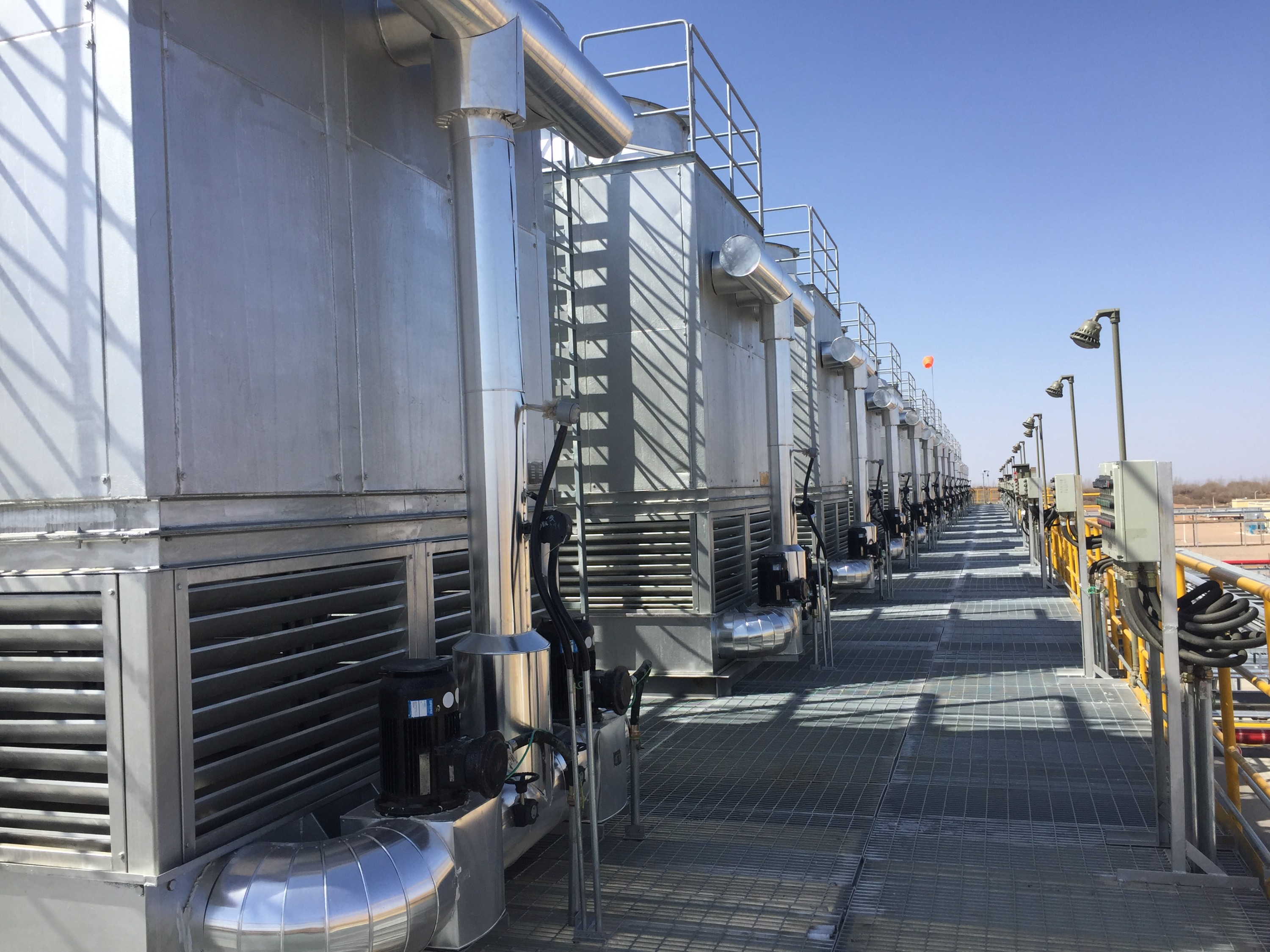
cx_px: 635
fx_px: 1064
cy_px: 476
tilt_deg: +0.0
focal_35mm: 29
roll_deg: +1.6
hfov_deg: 61.7
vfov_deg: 48.2
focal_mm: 4.15
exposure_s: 1/1883
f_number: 2.2
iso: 32
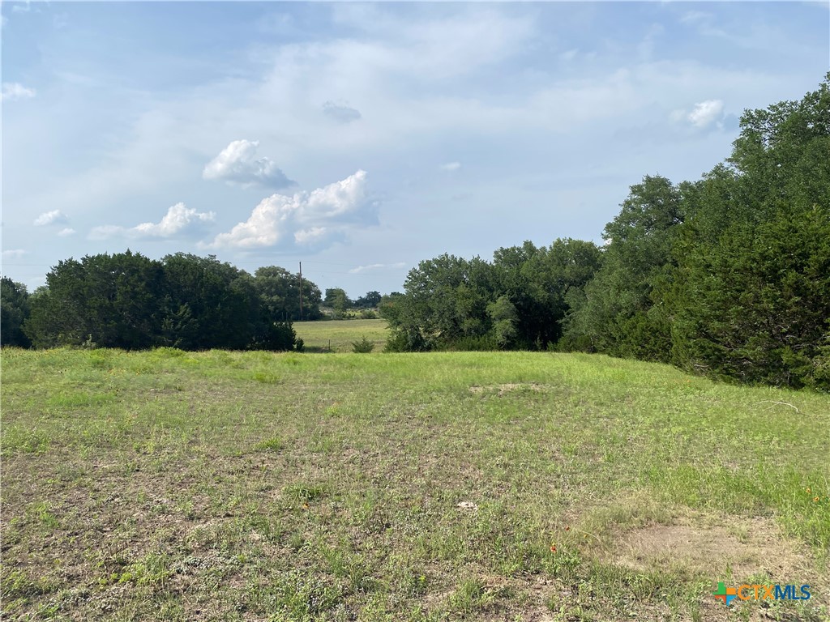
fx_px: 623
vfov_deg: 53.1
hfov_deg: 67.3
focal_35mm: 26
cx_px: 415
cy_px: 311
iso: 32
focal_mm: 4.25
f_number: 1.8
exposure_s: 1/3731
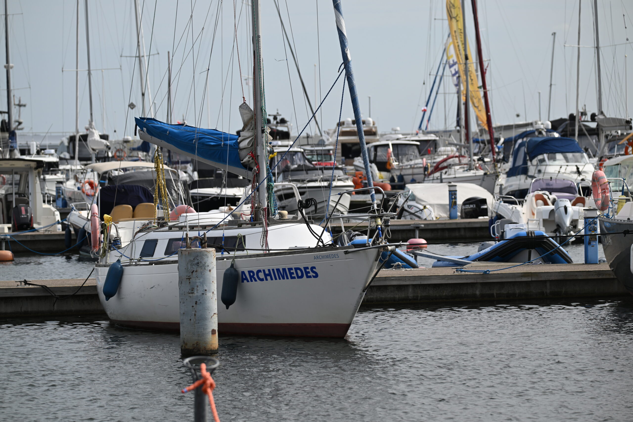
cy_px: 211
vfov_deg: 7.6
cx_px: 316
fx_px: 3165
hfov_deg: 11.4
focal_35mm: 180
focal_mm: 180
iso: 100
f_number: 5.6
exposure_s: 1/640
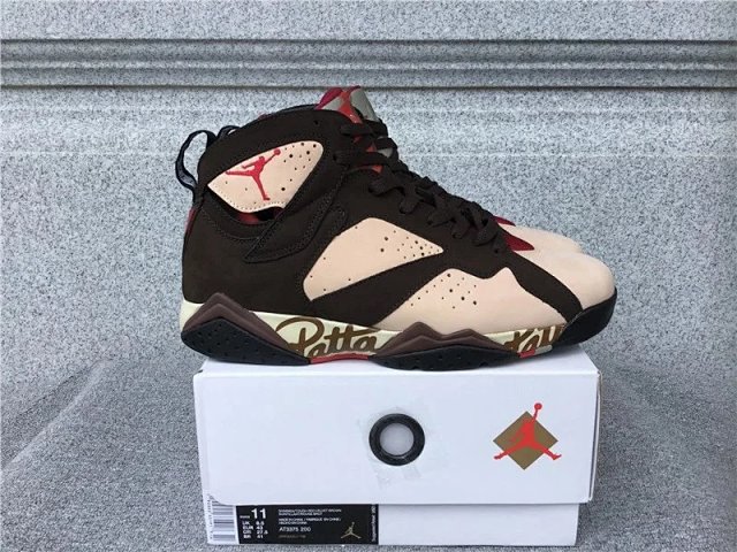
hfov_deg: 58.4
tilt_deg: -15.6
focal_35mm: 31
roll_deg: +0.6
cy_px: 276
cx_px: 368
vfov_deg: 45.4
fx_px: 660
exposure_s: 1/330
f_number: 2.4
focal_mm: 3.3
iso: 25
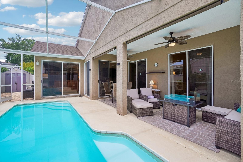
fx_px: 101
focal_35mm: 15
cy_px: 81
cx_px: 122
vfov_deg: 77.3
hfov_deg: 100.4
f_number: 8
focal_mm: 10
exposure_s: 1/60
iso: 100
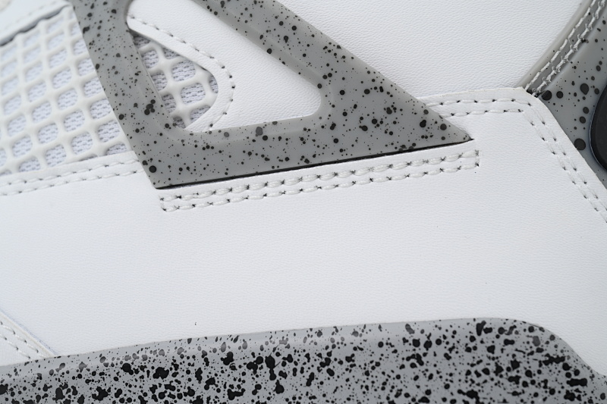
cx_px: 304
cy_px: 202
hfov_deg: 19.5
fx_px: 1770
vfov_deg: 13.0
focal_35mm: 105
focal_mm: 105
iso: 400
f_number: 13
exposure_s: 1/100
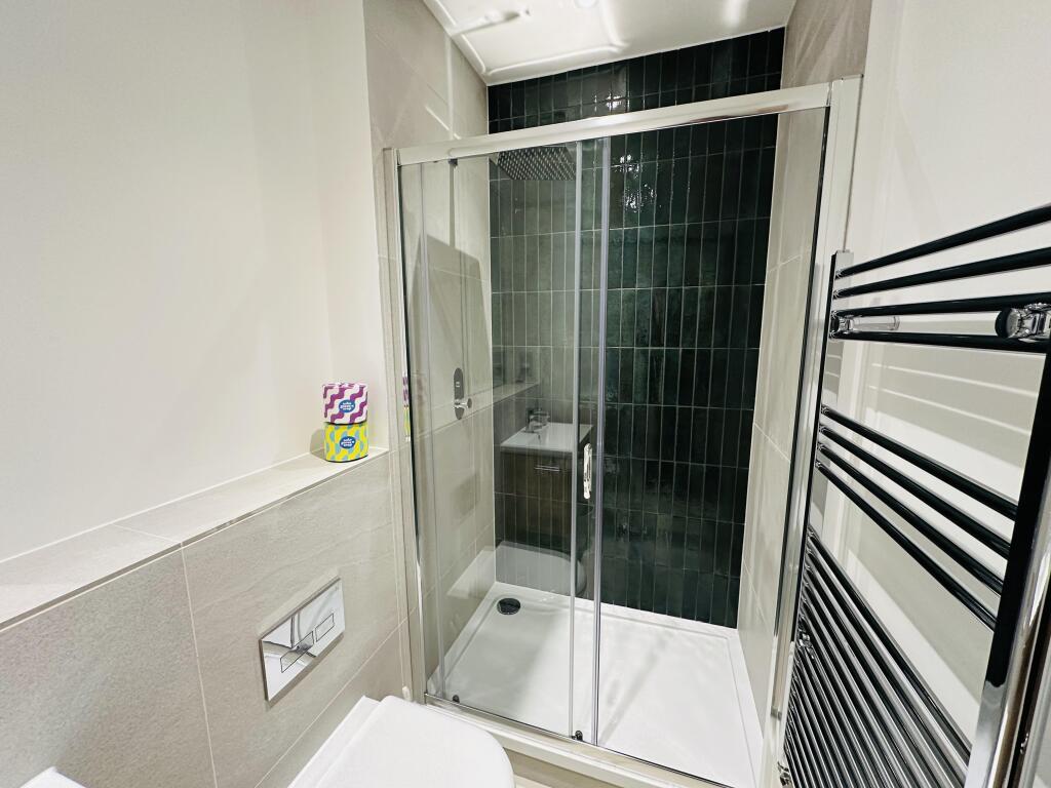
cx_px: 526
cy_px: 394
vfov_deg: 85.7
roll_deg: +0.3
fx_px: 425
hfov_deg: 102.1
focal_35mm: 14
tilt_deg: -8.5
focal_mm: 2.22
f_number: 2.2
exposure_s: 1/50
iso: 250
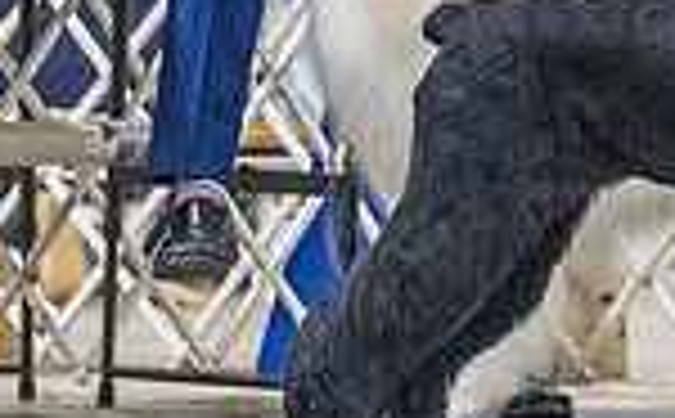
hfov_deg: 2.7
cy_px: -231
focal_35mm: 779
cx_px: 738
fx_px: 14298
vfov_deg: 1.7
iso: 6400
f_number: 3.2
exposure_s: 1/320
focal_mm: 197
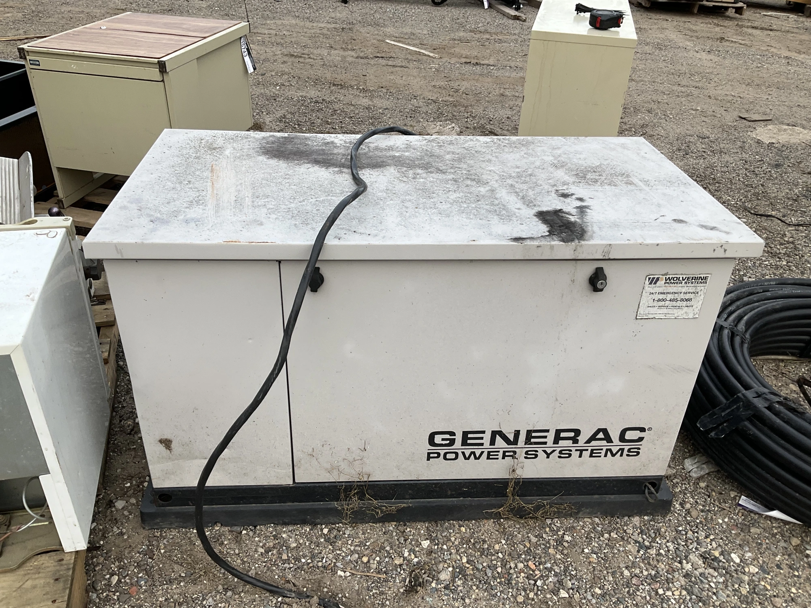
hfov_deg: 61.7
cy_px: 304
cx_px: 406
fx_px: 679
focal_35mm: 29
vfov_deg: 48.2
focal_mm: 3
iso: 20
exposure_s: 1/160
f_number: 1.8
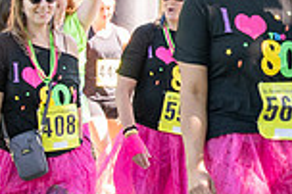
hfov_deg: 14.8
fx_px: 1110
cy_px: 33
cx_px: 259
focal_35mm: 137
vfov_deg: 10.0
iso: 500
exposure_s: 1/400
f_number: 3.5
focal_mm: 24
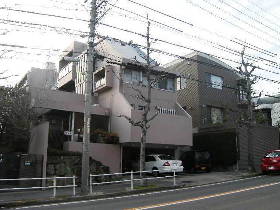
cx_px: 140
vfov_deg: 40.7
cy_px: 105
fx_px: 283
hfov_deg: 52.6
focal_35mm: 35
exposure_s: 1/210
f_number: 4.3
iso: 64
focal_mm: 7.5
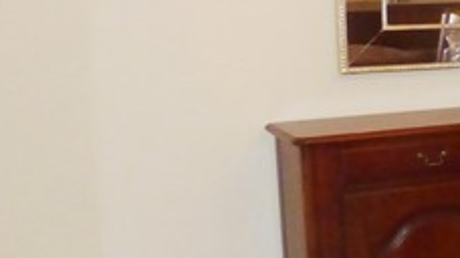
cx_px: 857
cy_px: 119
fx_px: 1195
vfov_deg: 12.3
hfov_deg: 17.3
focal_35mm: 98
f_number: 3.5
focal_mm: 3.58
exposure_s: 1/60
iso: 500
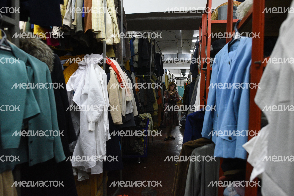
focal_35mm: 24
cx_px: 147
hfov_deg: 73.7
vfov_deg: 53.2
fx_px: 196
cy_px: 98
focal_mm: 24
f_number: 4
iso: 3200
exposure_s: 1/100
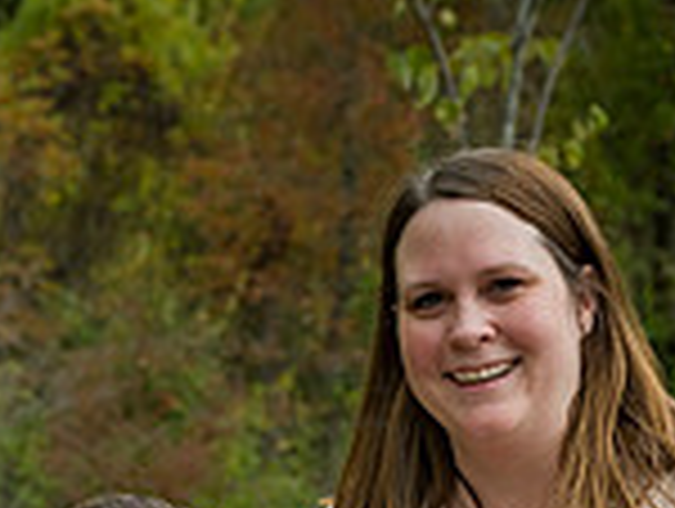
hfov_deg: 13.4
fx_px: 2871
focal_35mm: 147
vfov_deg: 9.6
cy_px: 935
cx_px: 216
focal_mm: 51
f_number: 5
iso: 400
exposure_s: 1/500
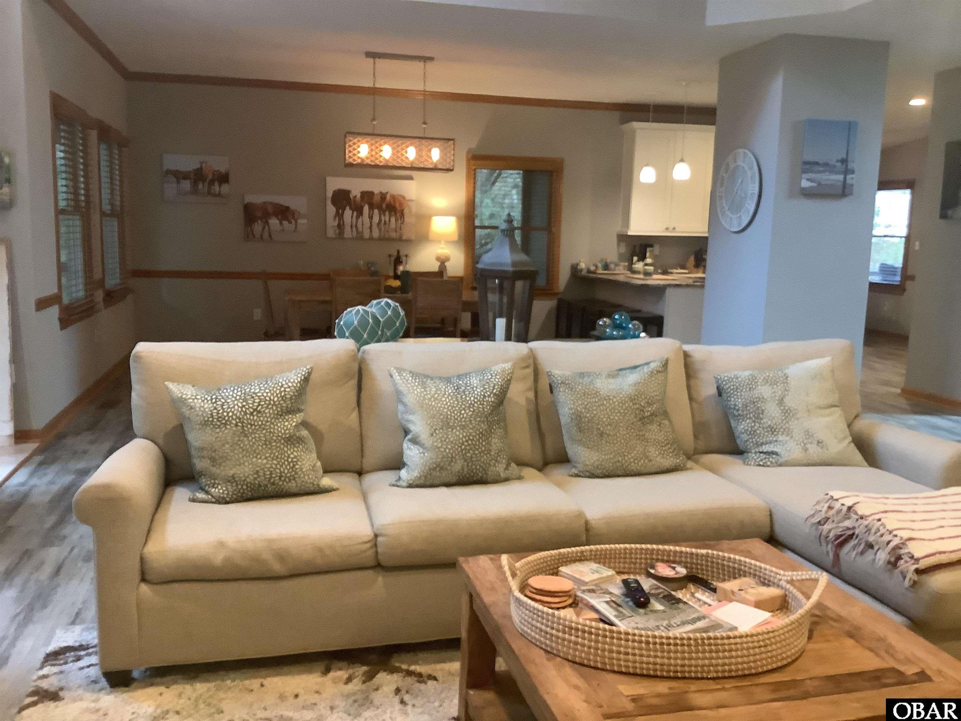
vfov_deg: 45.4
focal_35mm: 31
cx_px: 480
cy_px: 360
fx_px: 861
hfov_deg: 58.4
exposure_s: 1/40
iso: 250
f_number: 2.4
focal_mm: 3.3
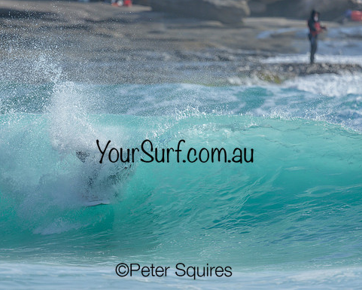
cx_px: 174
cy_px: 145
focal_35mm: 906
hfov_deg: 2.1
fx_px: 9709
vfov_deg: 1.7
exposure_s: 1/2000
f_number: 6.3
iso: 180
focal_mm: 800
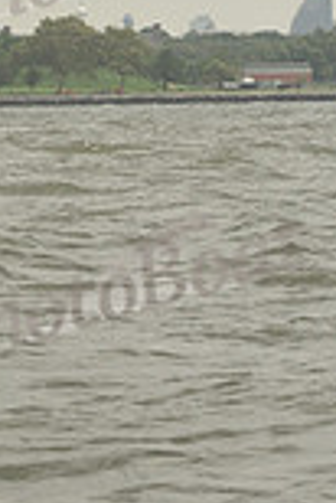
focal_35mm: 263
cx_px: -237
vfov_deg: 7.7
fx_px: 3673
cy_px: -173
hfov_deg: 5.2
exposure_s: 1/800
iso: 250
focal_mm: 70
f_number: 8
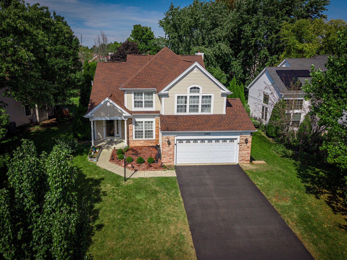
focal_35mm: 24
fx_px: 241
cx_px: 174
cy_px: 130
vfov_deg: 56.8
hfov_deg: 71.6
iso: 400
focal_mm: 8.67
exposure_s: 1/2000
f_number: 1.8
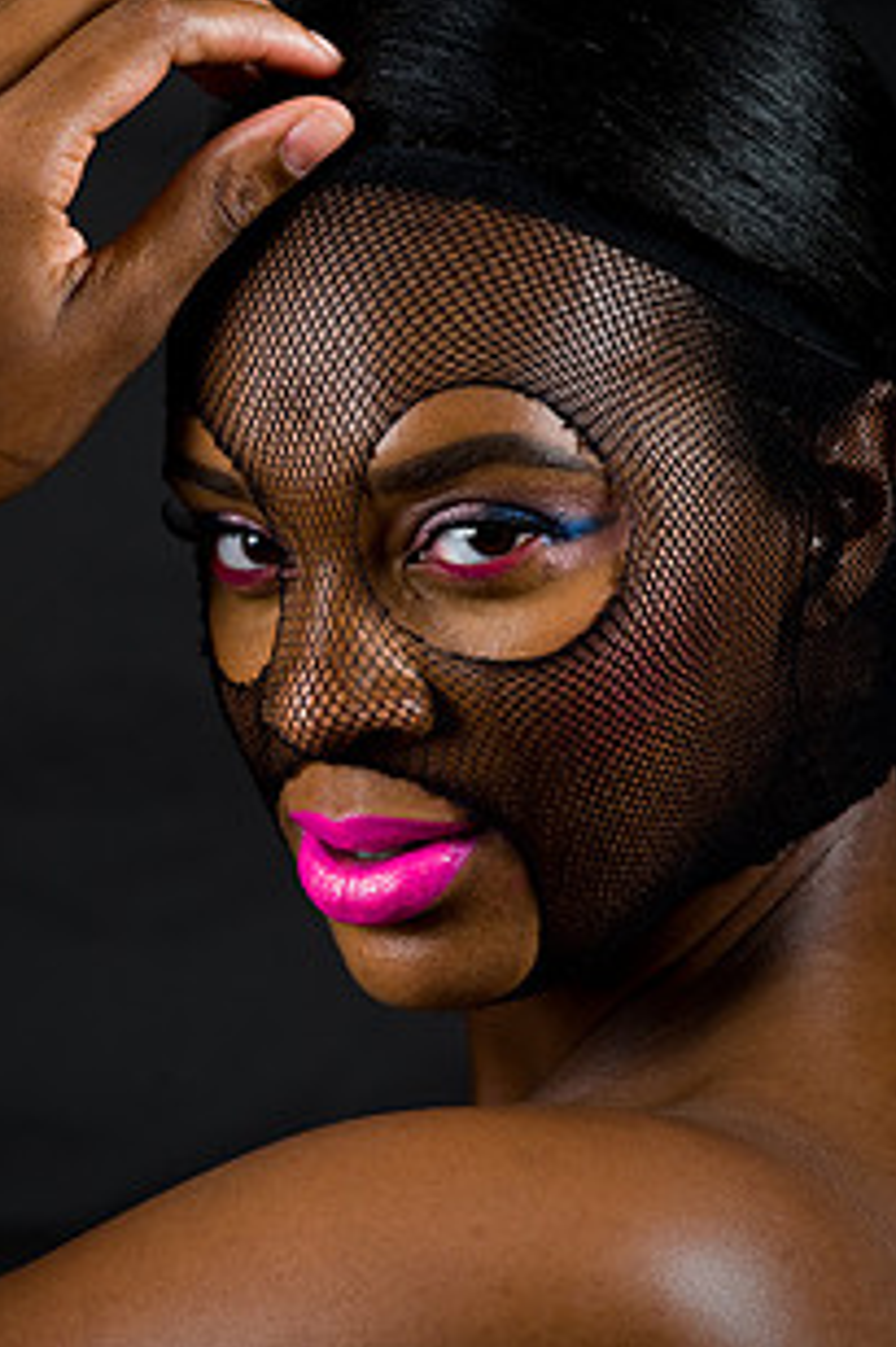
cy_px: 516
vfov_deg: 7.1
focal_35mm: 292
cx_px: 291
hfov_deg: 4.7
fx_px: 10913
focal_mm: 200
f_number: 5.6
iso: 200
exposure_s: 1/125
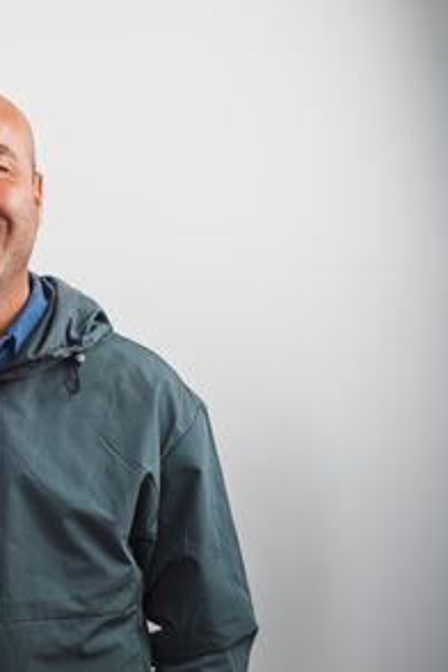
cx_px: -41
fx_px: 1512
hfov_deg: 16.4
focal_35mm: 81
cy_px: 341
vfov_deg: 25.1
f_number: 4
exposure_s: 1/125
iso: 200
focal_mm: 35
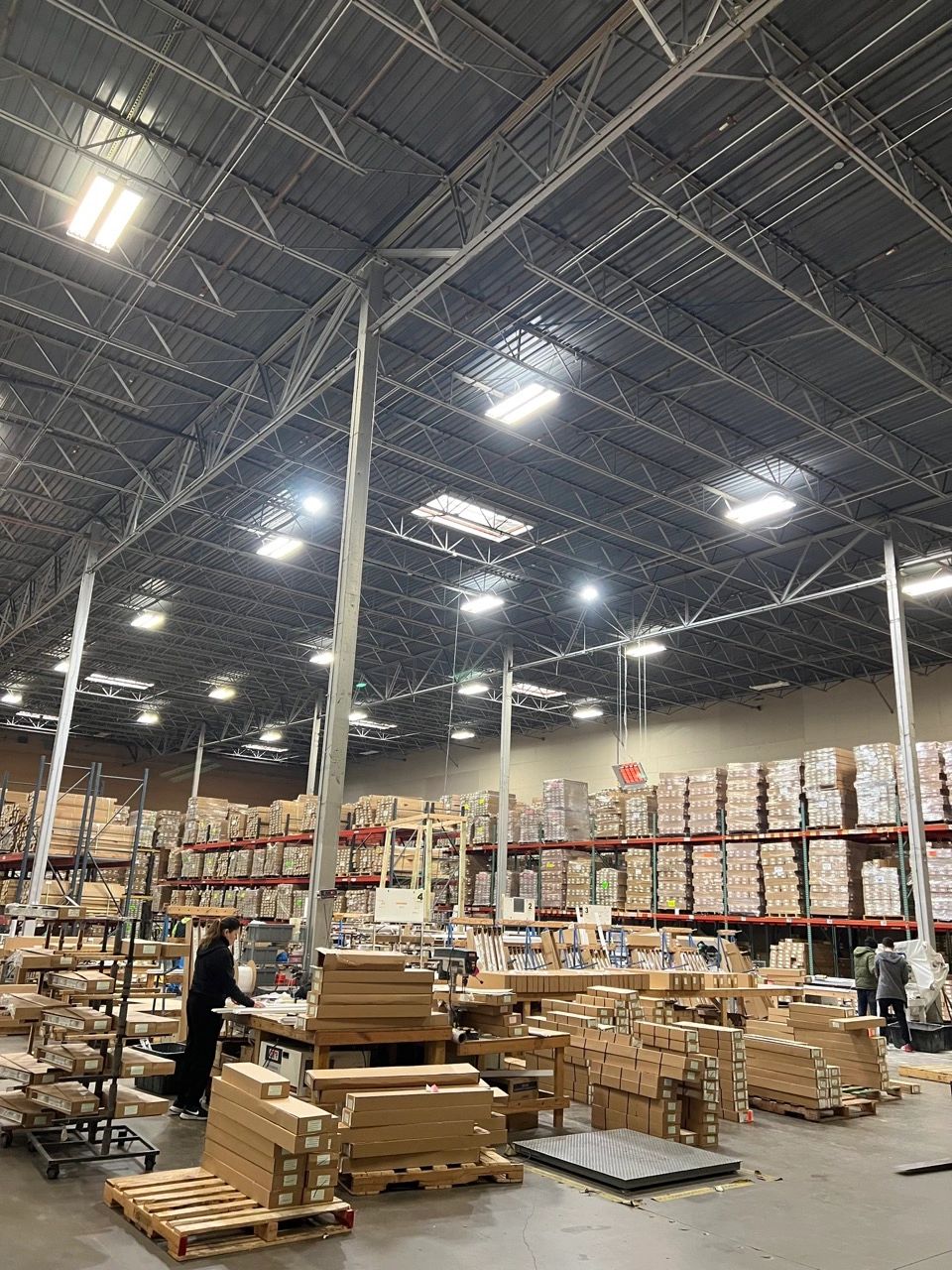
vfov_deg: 67.3
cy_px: 635
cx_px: 476
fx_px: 953
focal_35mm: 26
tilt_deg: +16.2
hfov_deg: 53.1
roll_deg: -2.8
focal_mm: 5.7
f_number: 1.5
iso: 250
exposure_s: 1/60
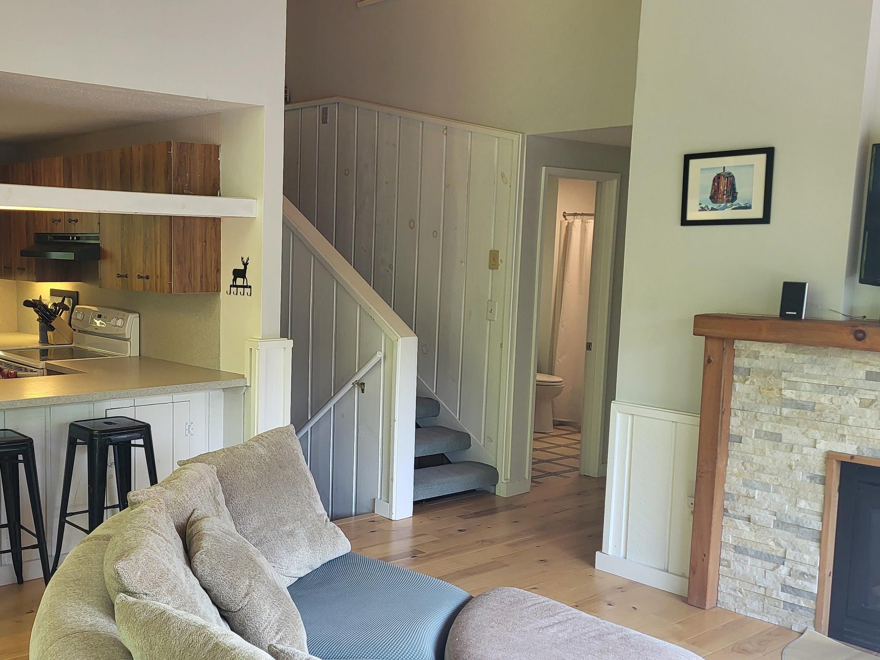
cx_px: 286
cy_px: 386
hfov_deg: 48.1
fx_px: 966
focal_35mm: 38
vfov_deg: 37.6
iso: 125
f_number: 1.8
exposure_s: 1/120
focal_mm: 5.4
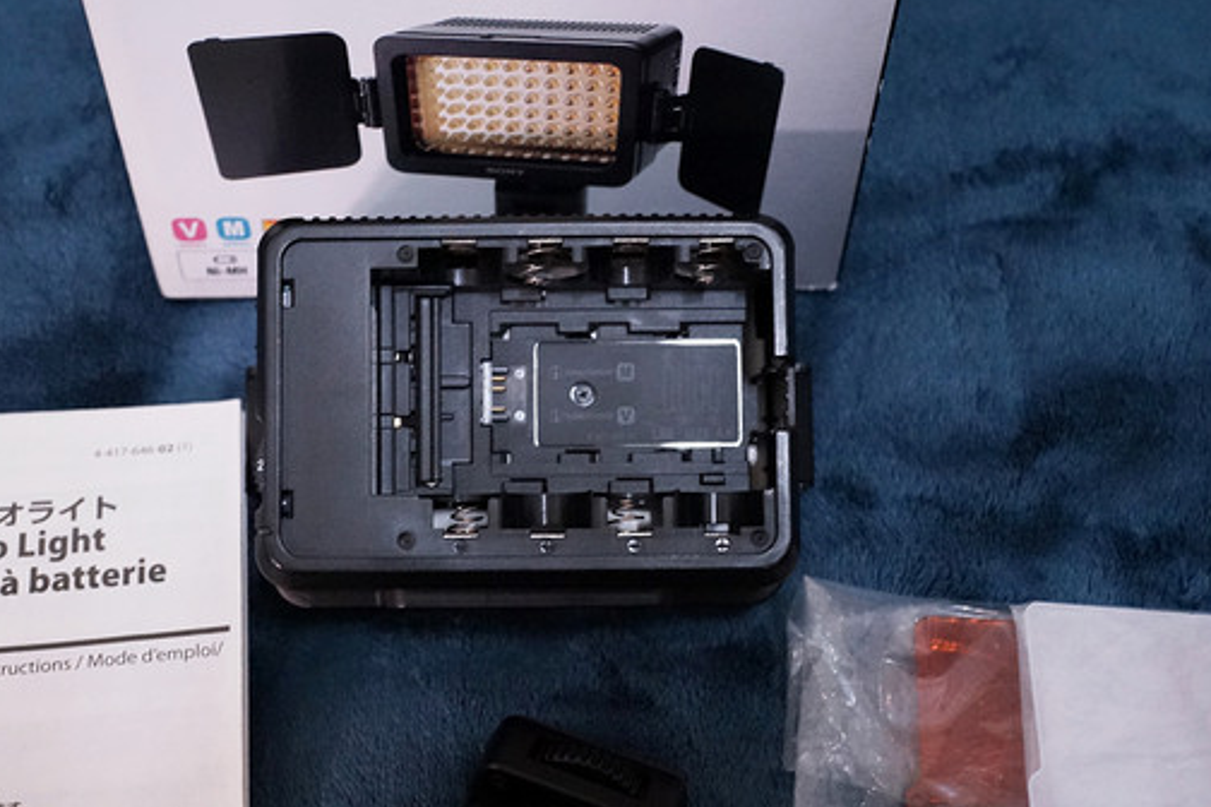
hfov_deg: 39.5
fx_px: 1682
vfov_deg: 27.0
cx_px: 526
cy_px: 423
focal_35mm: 50
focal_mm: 35
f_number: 5.6
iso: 6400
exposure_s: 1/60
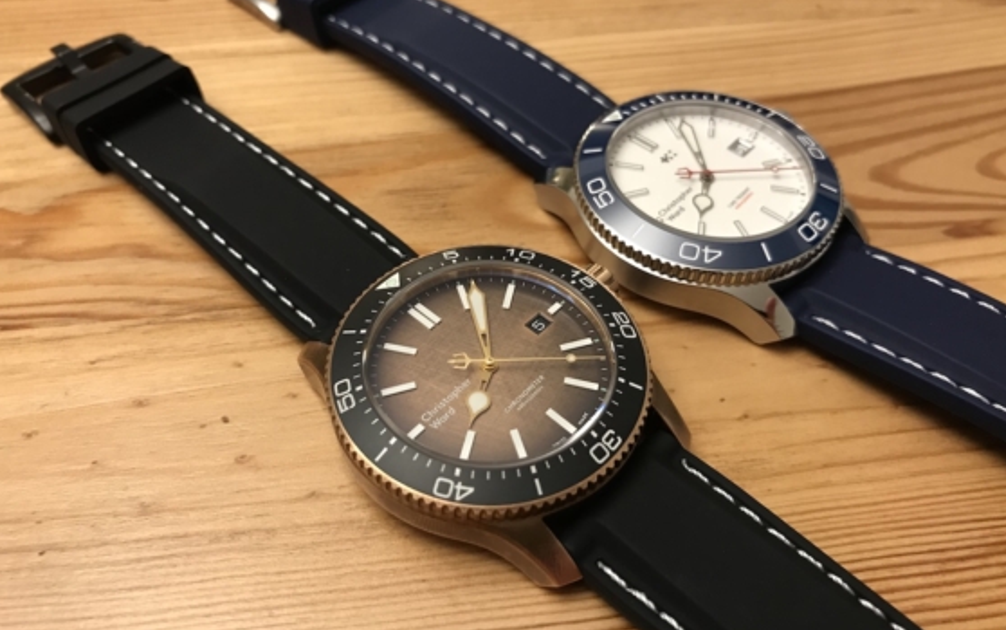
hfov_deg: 62.9
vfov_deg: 41.9
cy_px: 306
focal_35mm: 30
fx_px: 823
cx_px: 505
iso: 40
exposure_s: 1/15
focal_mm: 3.99
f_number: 1.8
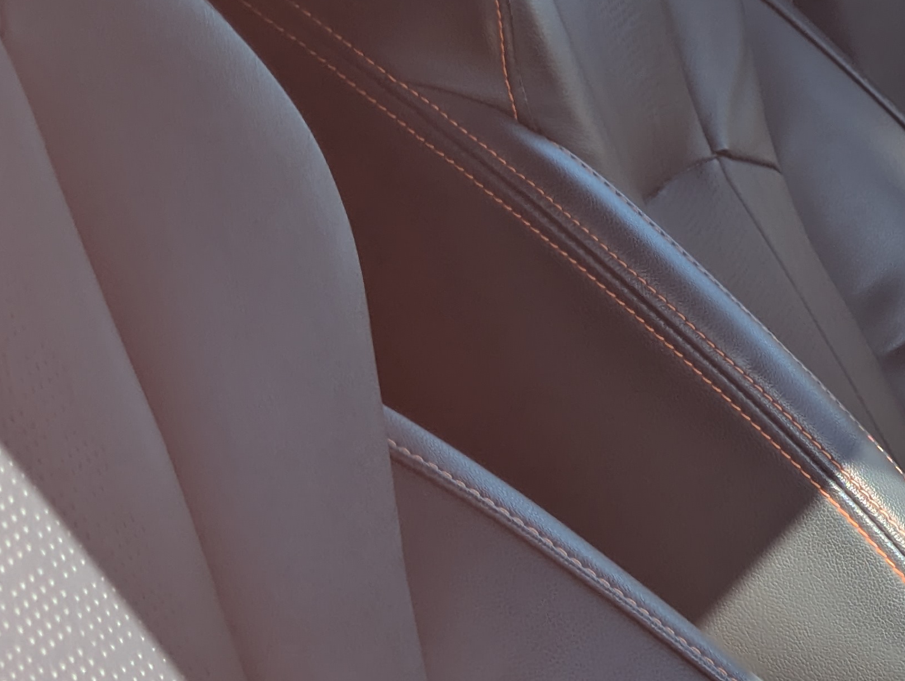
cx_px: 1653
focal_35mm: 121
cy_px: 261
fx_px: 3168
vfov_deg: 12.3
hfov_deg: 14.3
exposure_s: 1/579
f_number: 1.68
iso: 19
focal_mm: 6.9
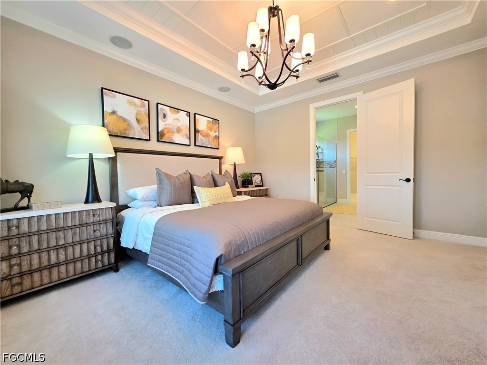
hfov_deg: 106.2
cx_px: 244
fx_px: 183
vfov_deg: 89.9
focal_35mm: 13
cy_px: 182
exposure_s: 1/120
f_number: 1.9
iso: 160
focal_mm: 2.2
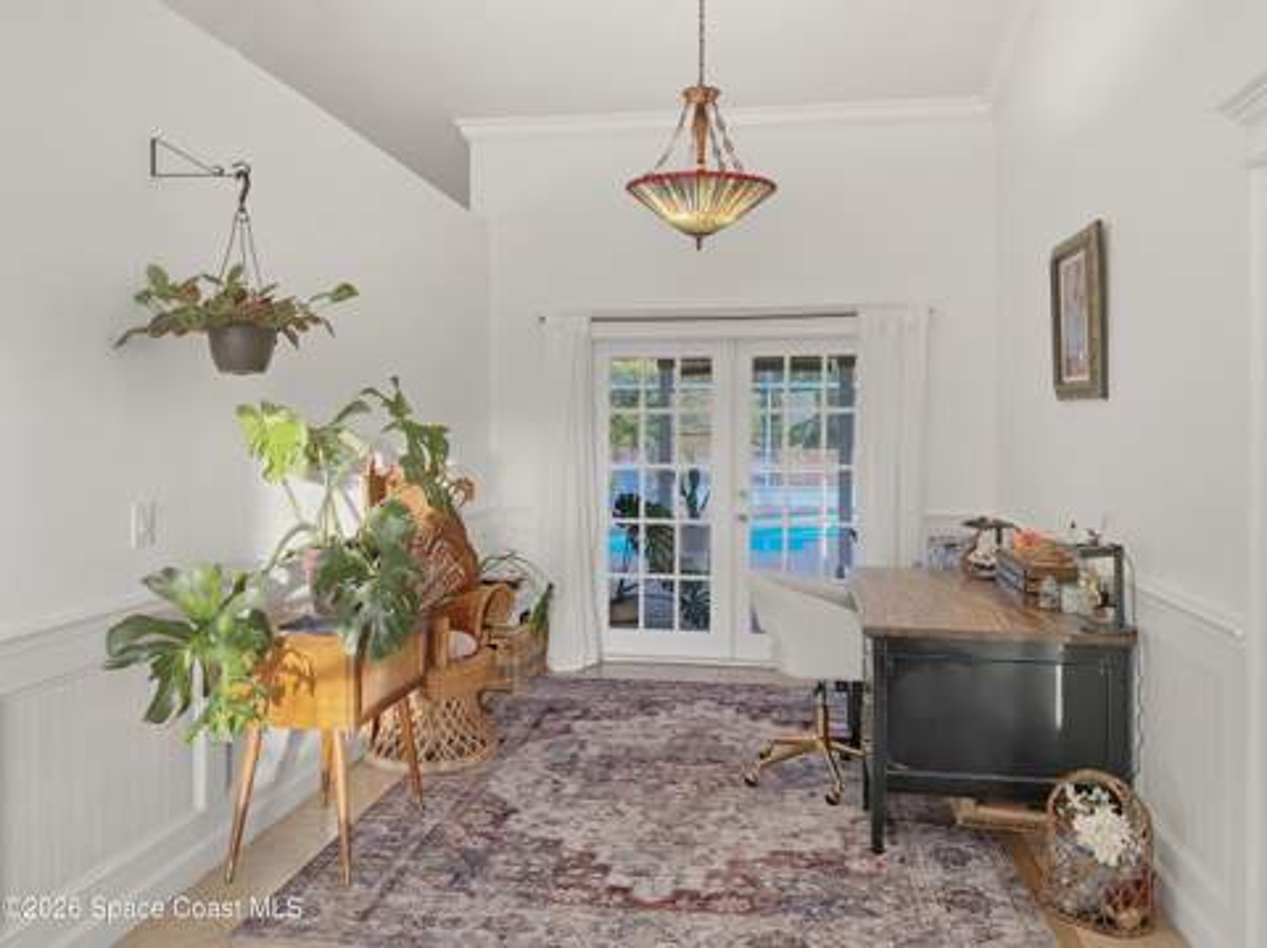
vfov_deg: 53.0
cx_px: 634
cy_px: 474
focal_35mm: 26
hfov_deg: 67.4
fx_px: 951
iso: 125
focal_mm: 4.2
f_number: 1.8
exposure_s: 1/60
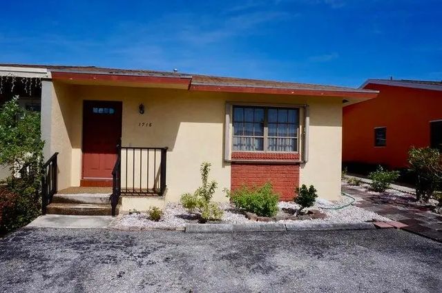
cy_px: 146
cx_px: 221
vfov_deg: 53.0
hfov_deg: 73.8
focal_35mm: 24
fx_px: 294
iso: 200
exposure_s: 1/400
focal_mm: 16
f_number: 16
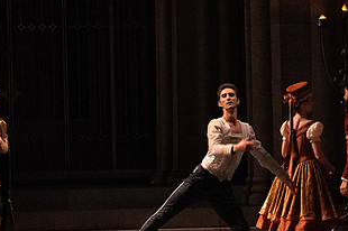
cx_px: 273
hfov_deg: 7.3
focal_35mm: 283
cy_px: 126
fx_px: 2733
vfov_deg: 4.8
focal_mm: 151
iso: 25600
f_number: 6.3
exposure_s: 1/320
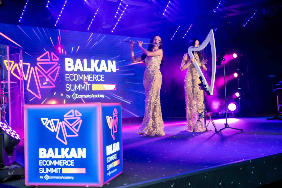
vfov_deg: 26.5
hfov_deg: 38.9
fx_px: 400
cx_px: 141
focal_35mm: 51
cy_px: 94
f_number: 3.5
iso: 1250
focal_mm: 51
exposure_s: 1/125
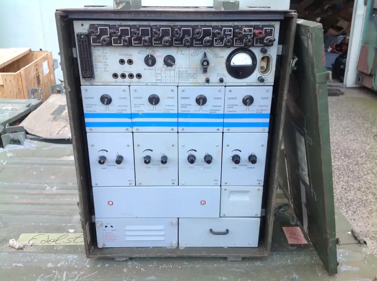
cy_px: 140
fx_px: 380
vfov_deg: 40.6
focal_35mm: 35
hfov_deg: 52.7
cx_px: 188
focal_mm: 4.28
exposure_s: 1/40
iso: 50
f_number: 2.4
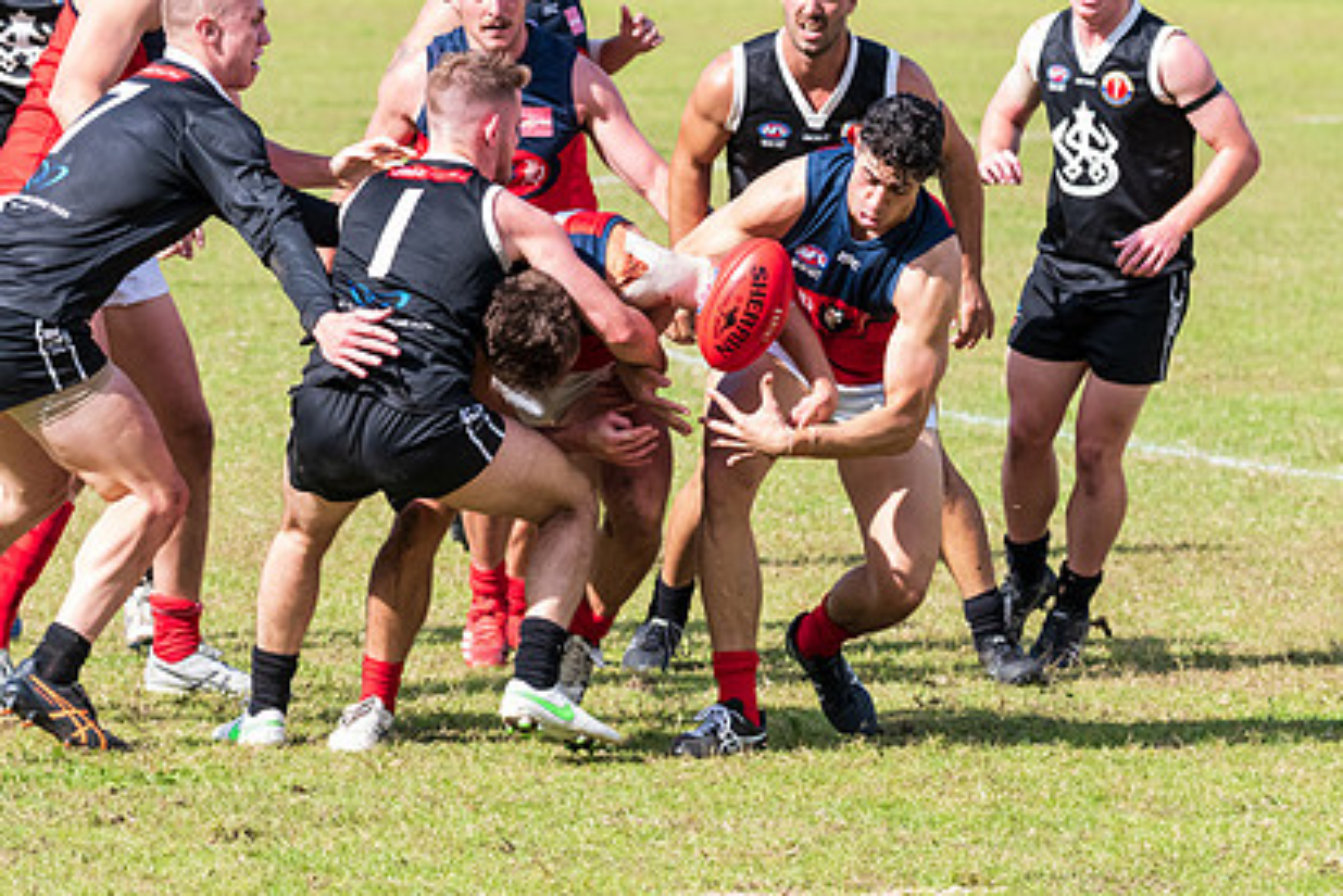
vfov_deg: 3.8
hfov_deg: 5.7
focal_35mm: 359
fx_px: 13397
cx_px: 498
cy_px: 316
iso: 1250
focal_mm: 200
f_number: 9
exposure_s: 1/1600
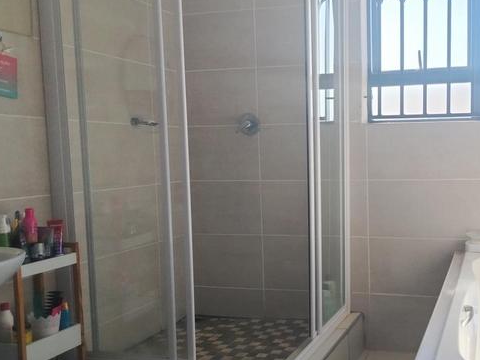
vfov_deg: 35.9
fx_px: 555
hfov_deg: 45.5
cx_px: 346
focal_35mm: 40
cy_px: 198
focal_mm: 5.25
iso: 597
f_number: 1.75
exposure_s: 1/900
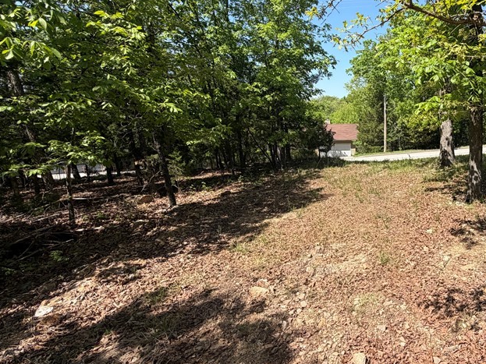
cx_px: 381
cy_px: 168
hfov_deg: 67.8
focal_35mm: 23
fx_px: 323
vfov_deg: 58.8
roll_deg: +1.5
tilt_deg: -10.2
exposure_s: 1/770
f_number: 2.2
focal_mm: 2.22
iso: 40
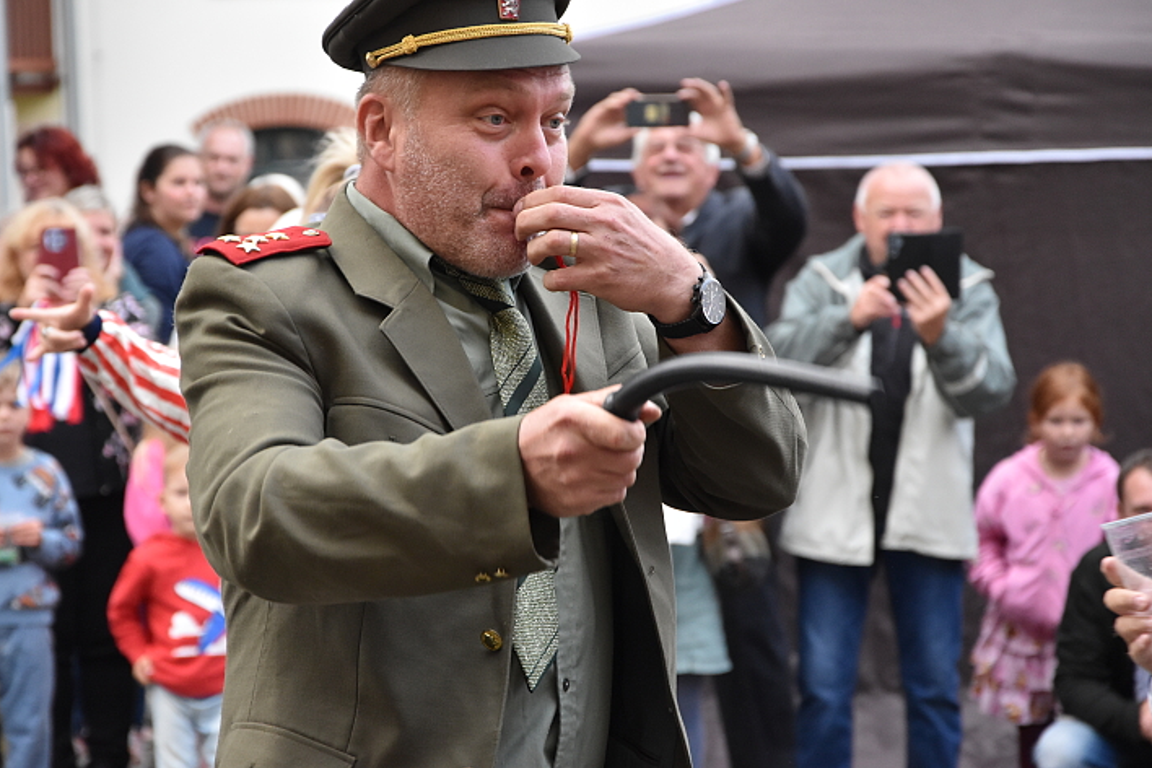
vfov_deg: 8.3
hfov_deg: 12.4
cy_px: 357
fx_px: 5312
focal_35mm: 166
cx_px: 524
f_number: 5.6
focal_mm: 98
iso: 1600
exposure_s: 1/500
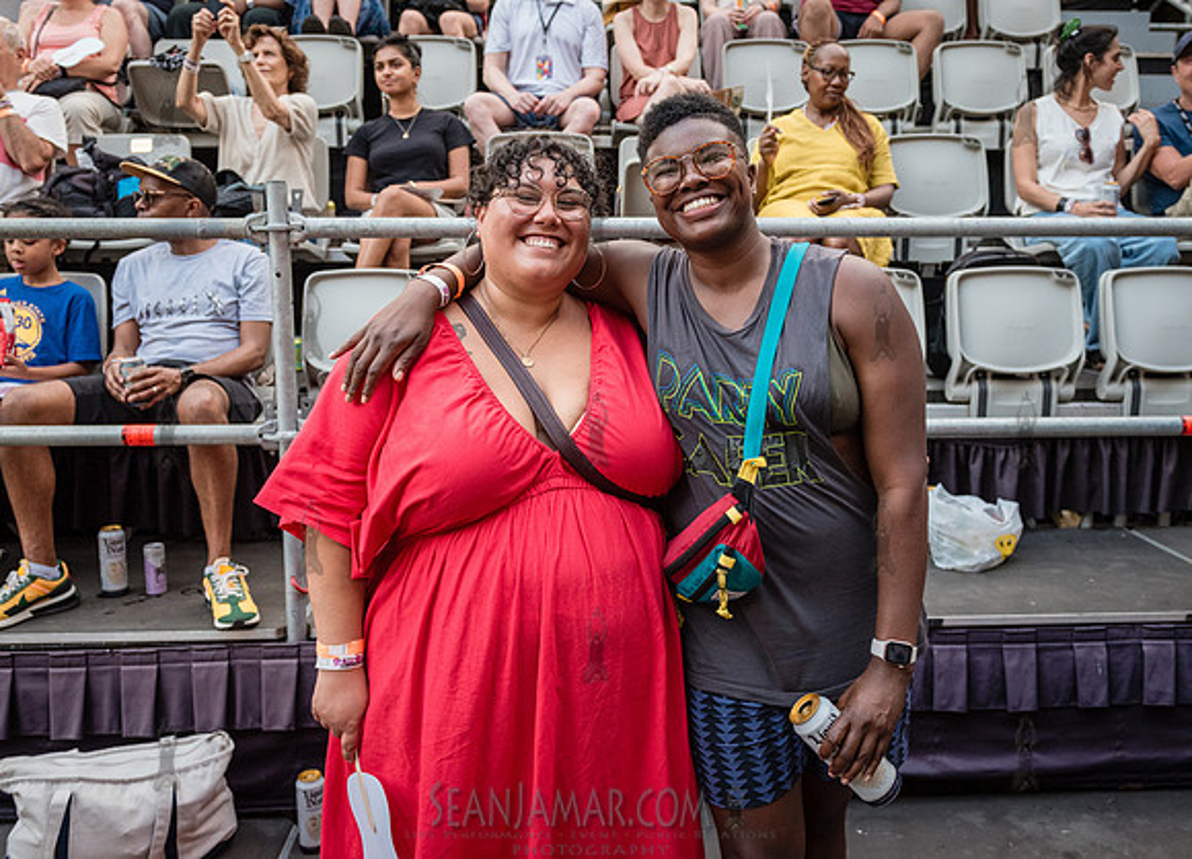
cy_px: 402
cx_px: 616
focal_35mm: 33
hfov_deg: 55.4
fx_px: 1135
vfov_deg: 41.4
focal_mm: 28
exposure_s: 1/250
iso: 2000
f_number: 3.5
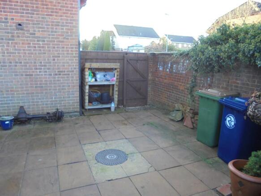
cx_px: 130
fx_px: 196
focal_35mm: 26
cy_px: 98
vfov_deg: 53.0
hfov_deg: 67.3
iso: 100
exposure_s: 1/30
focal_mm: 4.6
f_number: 3.5
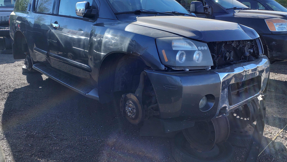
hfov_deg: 66.1
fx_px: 221
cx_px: 143
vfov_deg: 39.6
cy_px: 52
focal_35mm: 29
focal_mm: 3.58
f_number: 1.9
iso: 40
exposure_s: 1/295
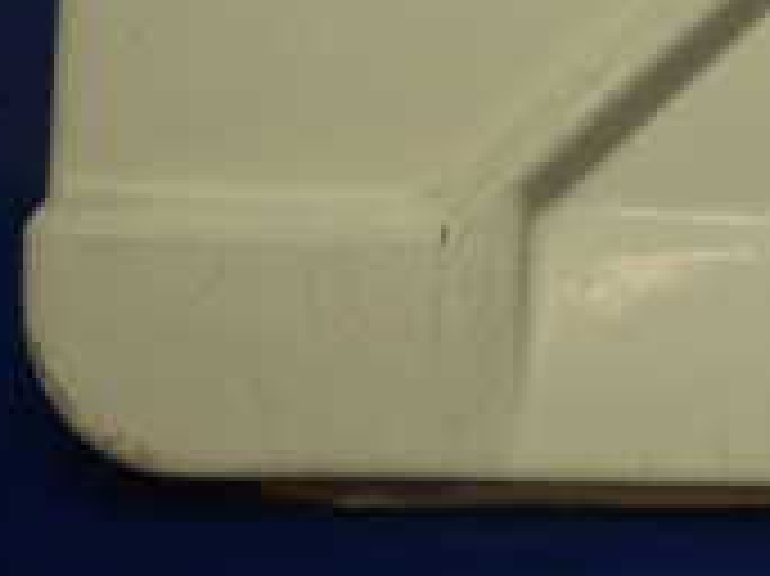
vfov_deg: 13.0
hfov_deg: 16.8
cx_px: 1198
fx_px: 2334
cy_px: -378
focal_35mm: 105
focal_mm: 5
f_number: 3.9
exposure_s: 1/60
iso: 200
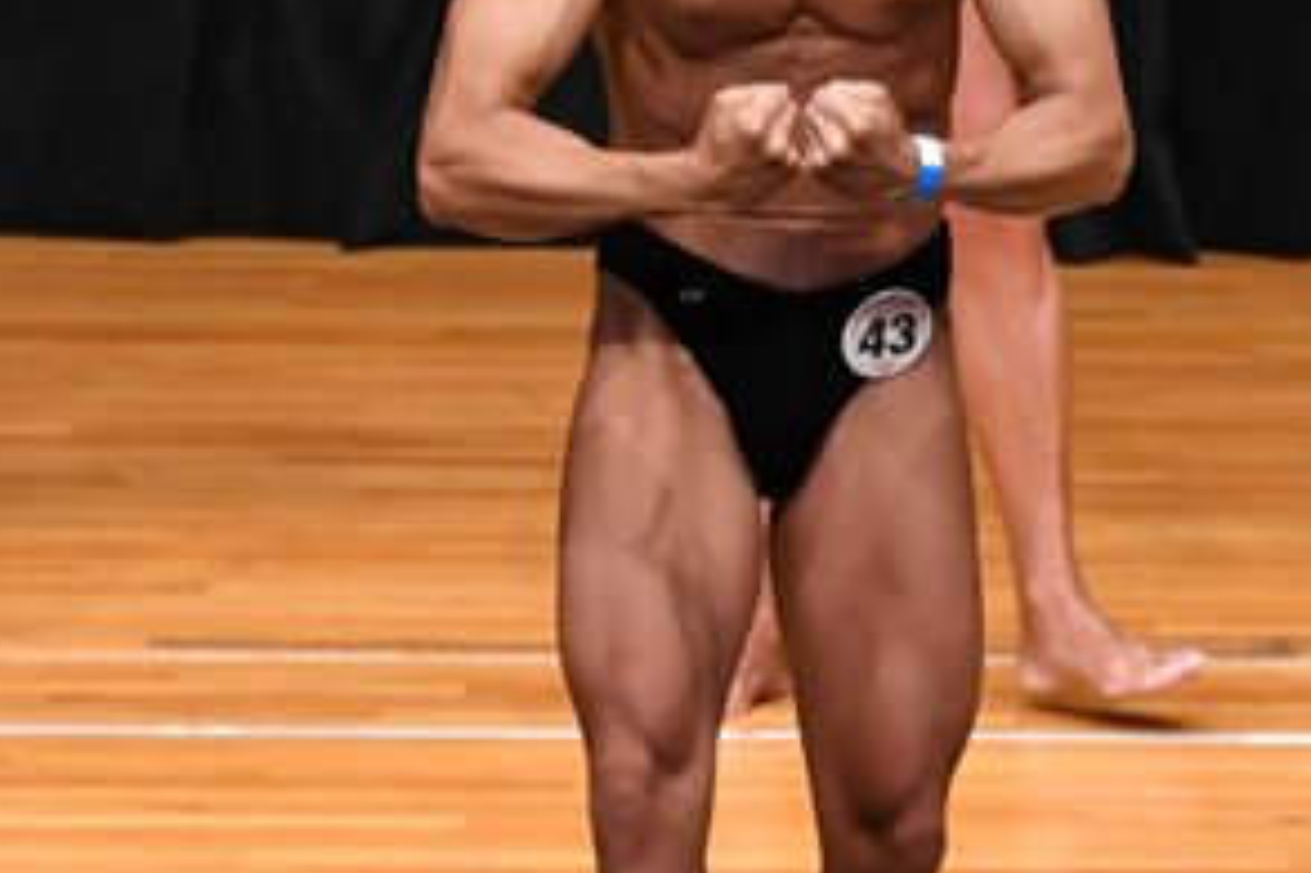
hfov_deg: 2.9
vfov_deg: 1.9
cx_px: 732
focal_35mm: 714
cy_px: 389
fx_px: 25986
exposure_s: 1/400
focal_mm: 180
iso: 4000
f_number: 5.6
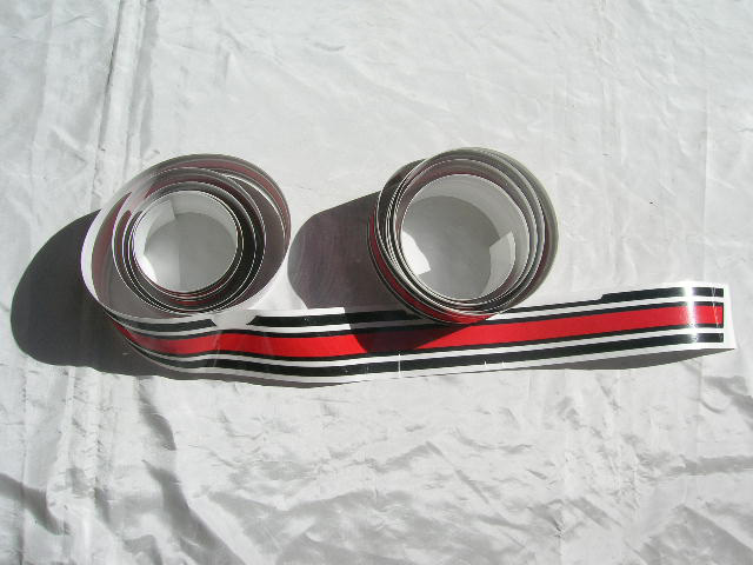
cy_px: 282
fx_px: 740
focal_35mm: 34
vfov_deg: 41.8
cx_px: 376
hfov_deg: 54.0
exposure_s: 1/888
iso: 50
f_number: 4.9
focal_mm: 5.7
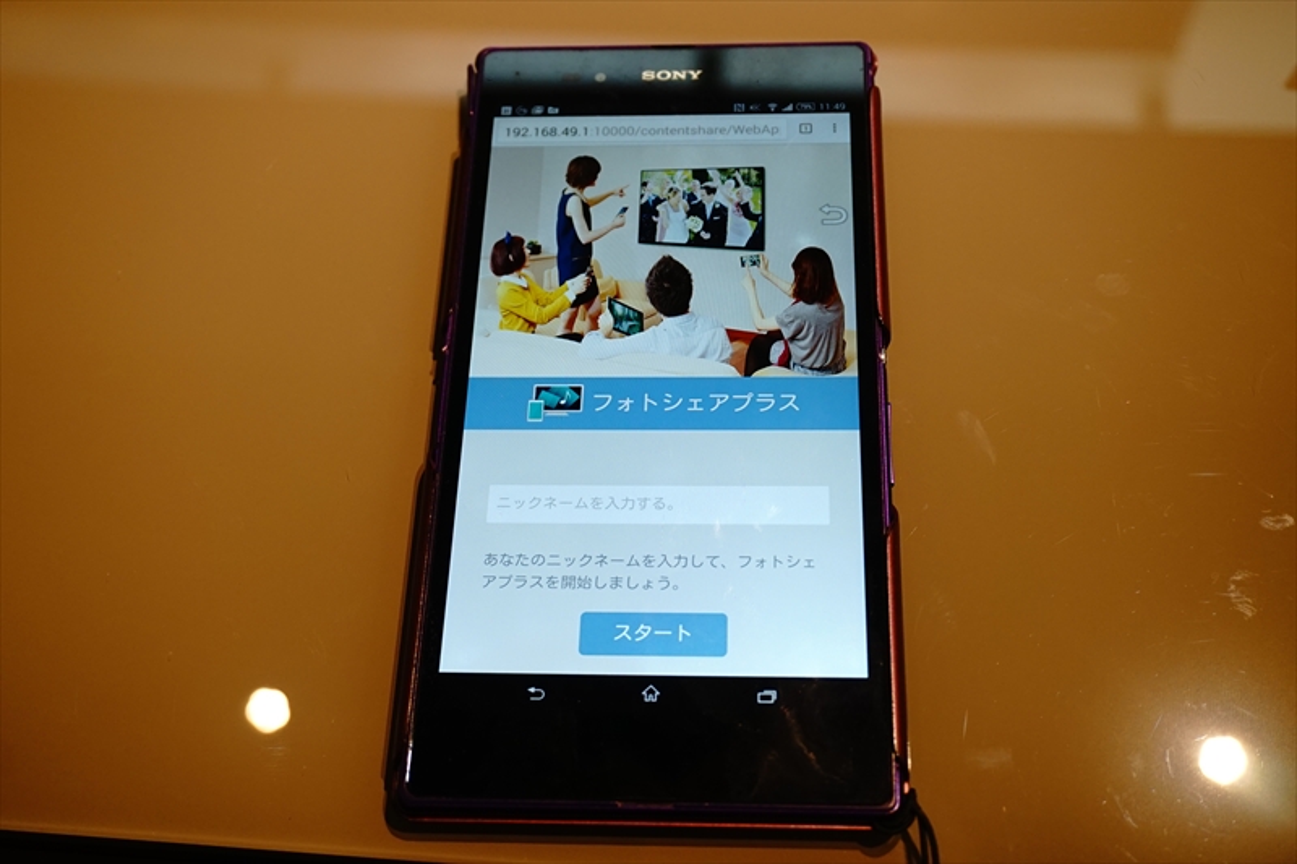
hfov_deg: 46.4
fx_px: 1513
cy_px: 432
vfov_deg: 31.9
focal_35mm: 42
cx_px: 648
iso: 500
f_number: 4.5
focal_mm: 28
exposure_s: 1/60
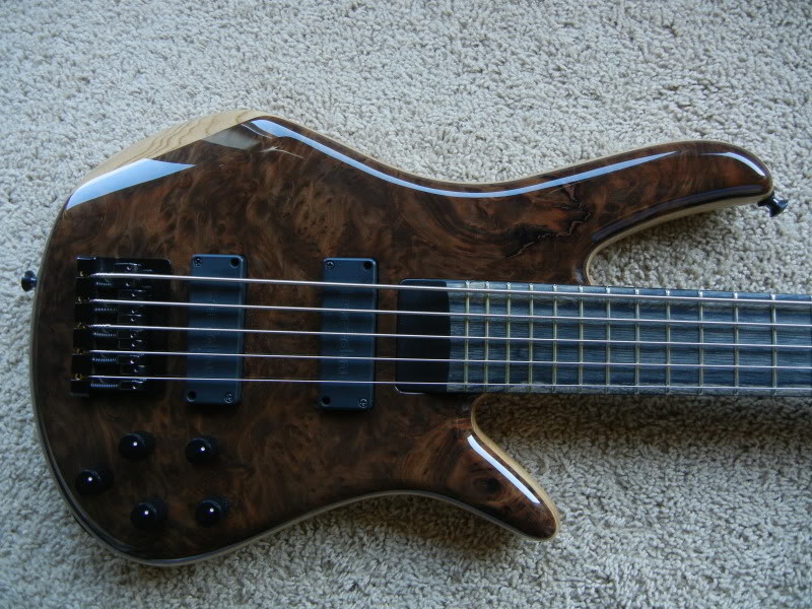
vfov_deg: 46.8
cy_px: 304
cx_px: 406
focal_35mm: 30
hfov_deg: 60.0
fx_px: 704
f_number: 3.5
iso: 280
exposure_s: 1/30
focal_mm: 5.4
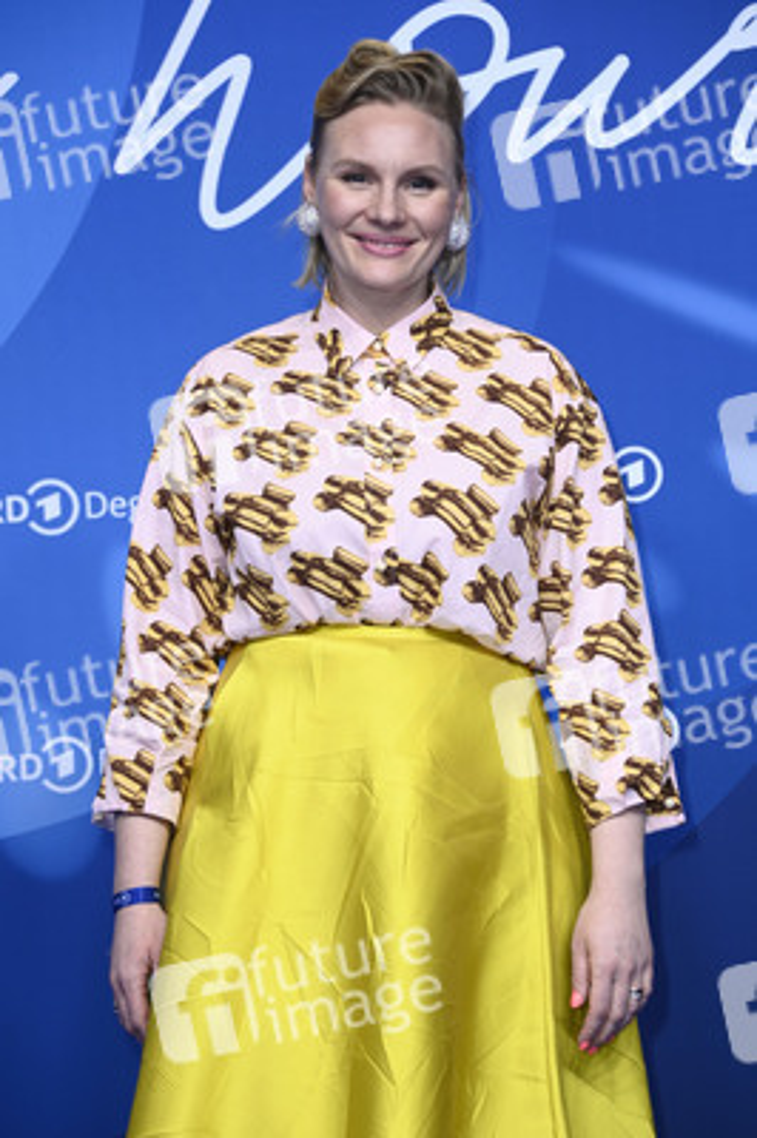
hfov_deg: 11.8
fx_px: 3665
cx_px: 378
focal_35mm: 116
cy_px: 569
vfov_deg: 17.7
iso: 1250
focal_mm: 116
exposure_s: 1/250
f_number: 5.6
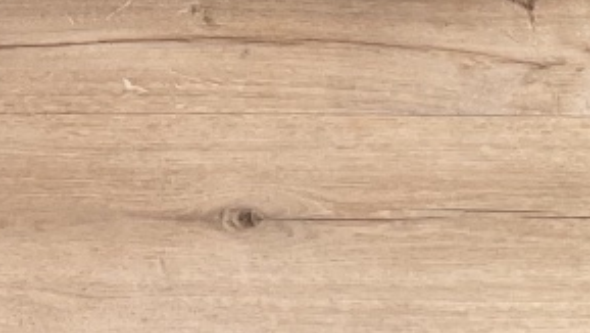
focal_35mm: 131
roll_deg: +2.0
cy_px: -509
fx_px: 2051
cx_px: 149
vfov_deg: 8.4
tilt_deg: -30.8
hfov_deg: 16.3
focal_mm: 3
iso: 20
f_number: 1.8
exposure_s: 1/120
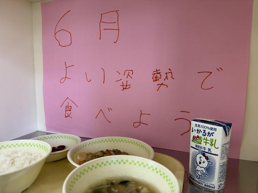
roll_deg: -0.5
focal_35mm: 24
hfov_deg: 71.6
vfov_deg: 56.8
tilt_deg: -6.8
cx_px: 129
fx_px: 179
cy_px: 96
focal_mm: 6.76
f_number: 1.78
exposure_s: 1/120
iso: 200
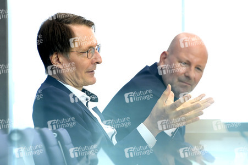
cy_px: 82
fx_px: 1721
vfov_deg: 5.5
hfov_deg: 8.2
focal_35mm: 250
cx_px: 124
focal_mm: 250
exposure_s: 1/500
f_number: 5.6
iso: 4000
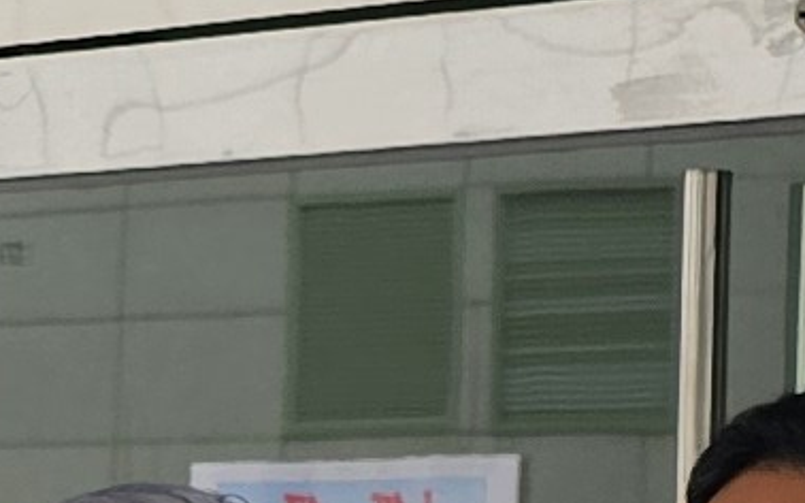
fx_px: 5659
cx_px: -437
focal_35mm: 258
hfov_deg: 8.0
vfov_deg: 5.1
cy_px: 501
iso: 50
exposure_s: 1/120
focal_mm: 6.3
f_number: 1.7
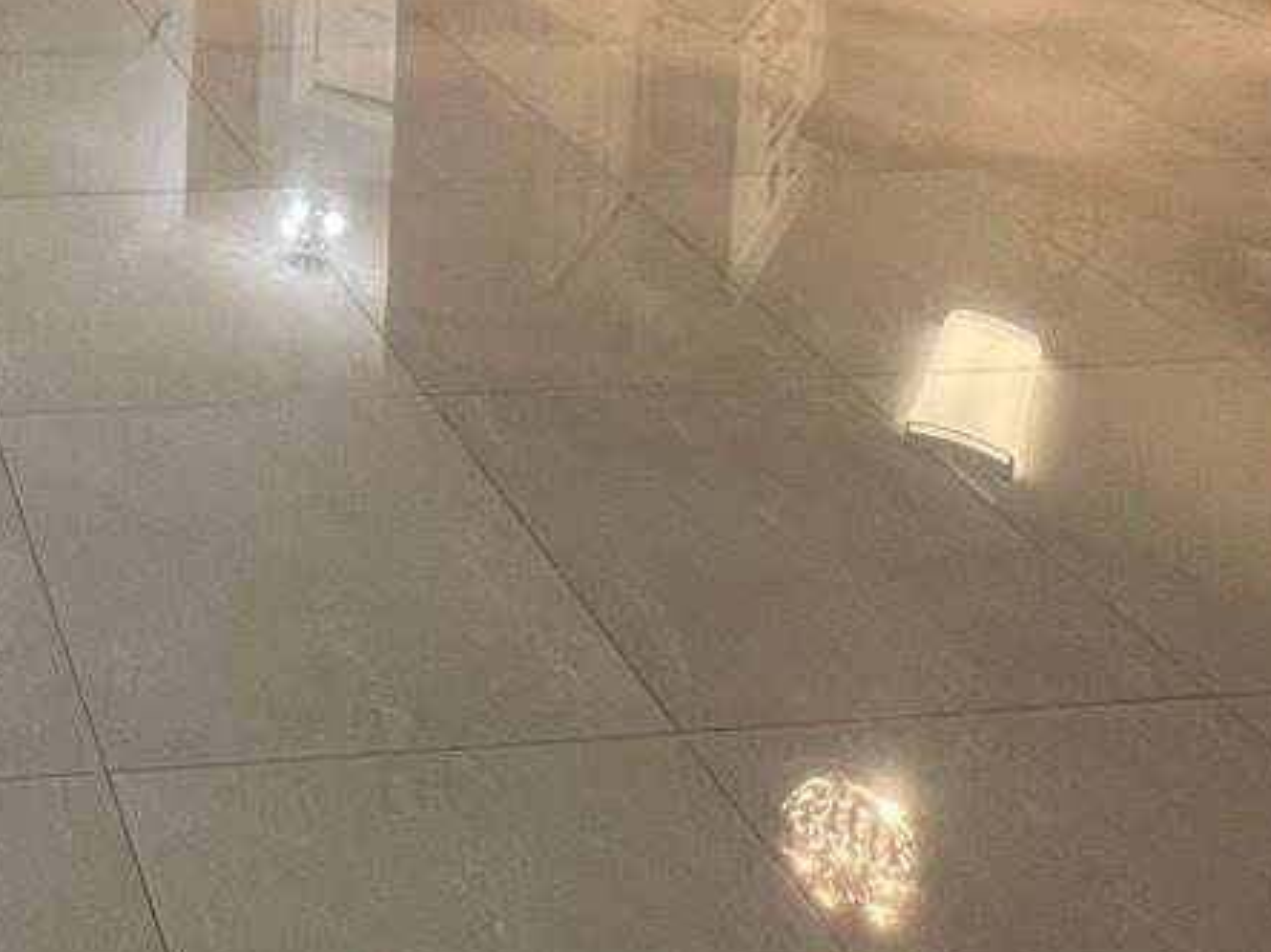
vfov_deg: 23.5
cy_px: -542
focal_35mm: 47
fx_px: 1725
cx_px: -158
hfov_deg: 34.4
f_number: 1.8
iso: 125
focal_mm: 1.57
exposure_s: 1/60
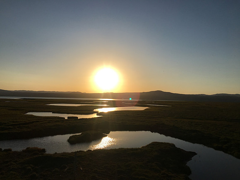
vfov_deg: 48.2
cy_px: 90
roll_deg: -1.4
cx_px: 120
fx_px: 201
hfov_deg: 61.7
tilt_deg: +2.2
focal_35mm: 29
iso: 25
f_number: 2.2
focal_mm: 4.15
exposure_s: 1/4808
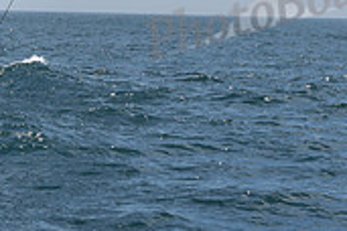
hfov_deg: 8.6
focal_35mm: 238
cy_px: -276
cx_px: 42
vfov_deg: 5.6
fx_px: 2294
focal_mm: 70
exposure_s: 1/800
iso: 250
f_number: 11
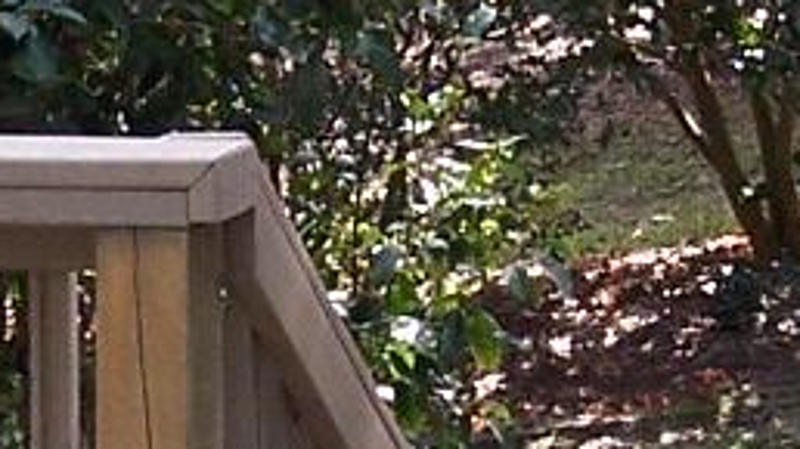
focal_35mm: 216
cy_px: 288
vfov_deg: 5.6
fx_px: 4581
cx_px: 112
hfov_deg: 9.9
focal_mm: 5.5
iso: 80
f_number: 3.4
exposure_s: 1/90
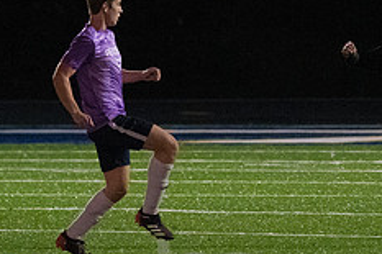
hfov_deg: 2.8
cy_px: 69
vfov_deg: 1.8
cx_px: 439
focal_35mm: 748
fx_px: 7931
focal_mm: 200
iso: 6400
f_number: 4.5
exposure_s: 1/1250
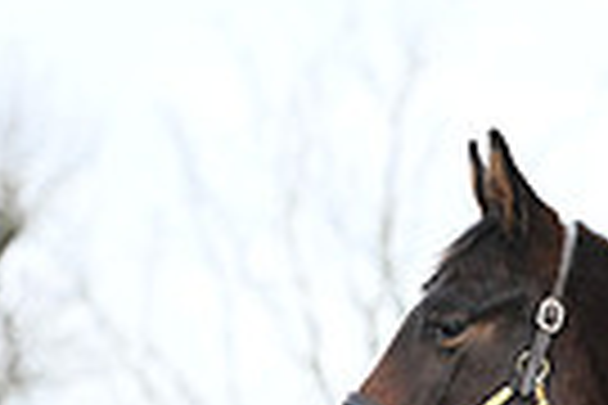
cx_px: 1099
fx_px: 9812
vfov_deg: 2.4
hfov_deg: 3.5
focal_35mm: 581
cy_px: 808
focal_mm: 135
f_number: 4
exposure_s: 1/1000
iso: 1800
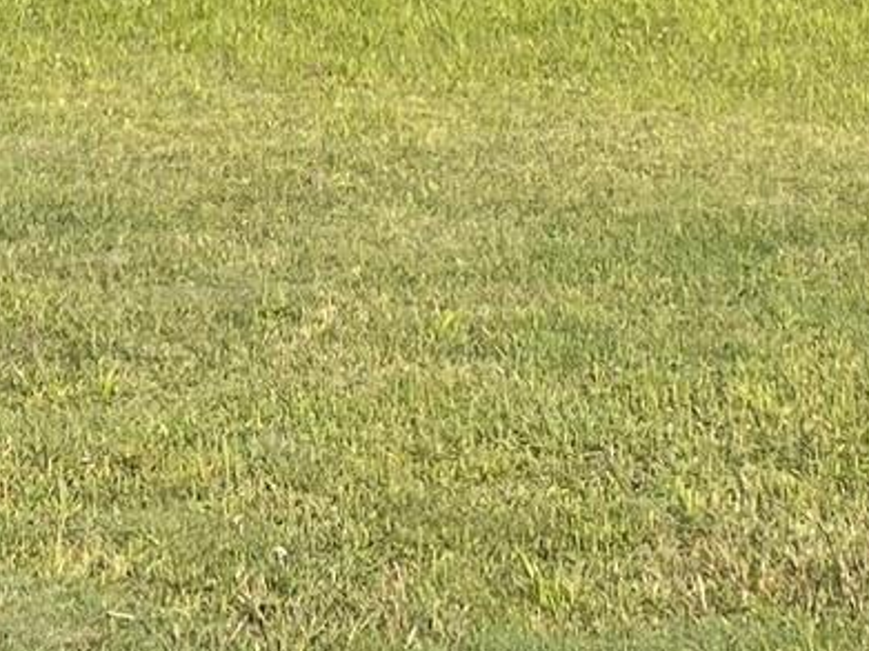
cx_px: 298
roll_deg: -0.1
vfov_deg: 10.8
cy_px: -400
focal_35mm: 131
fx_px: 3288
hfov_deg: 15.0
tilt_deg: +1.2
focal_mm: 5.1
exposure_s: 1/2165
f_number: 1.6
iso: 32
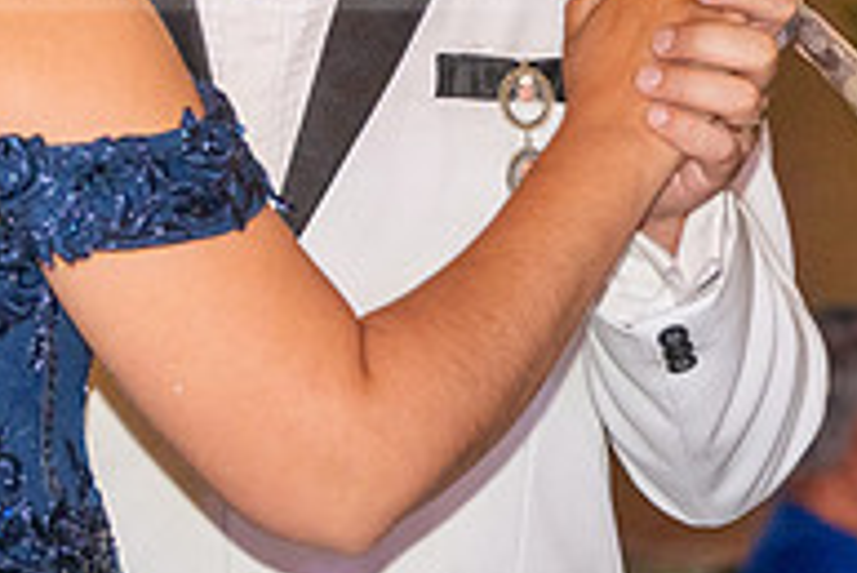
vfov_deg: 4.4
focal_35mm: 315
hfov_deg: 6.5
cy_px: -96
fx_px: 7504
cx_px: 164
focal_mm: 105
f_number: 6.7
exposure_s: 1/160
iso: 2000
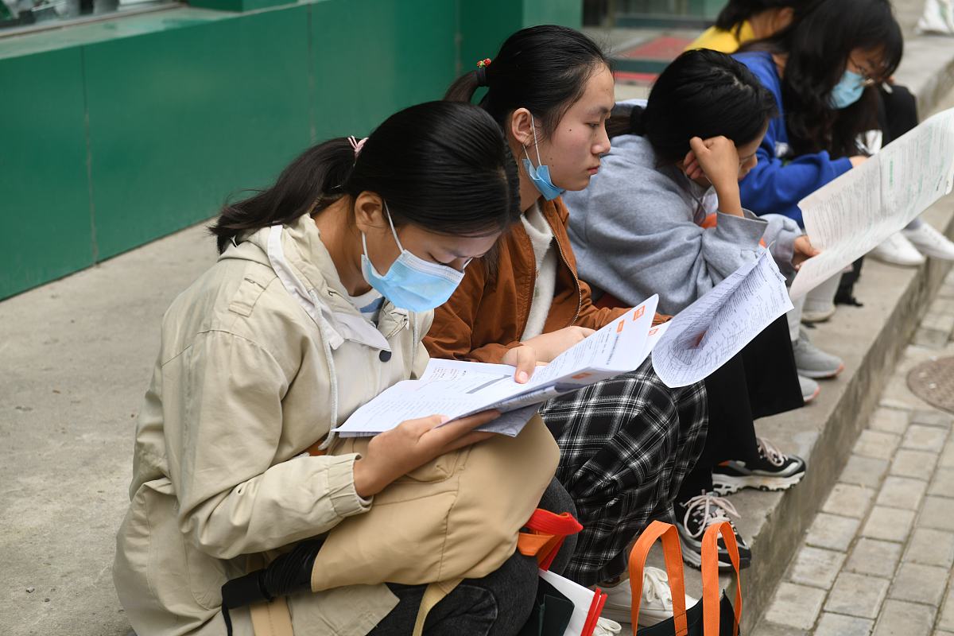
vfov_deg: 19.5
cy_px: 318
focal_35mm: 70
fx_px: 1855
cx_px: 477
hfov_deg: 28.8
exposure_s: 1/160
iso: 200
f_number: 6.3
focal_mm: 70
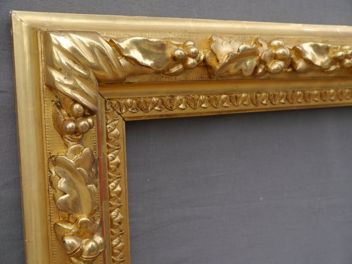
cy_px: 132
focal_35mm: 50
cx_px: 176
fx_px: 508
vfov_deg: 29.1
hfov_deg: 38.2
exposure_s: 1/200
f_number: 6.3
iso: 200
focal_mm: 25
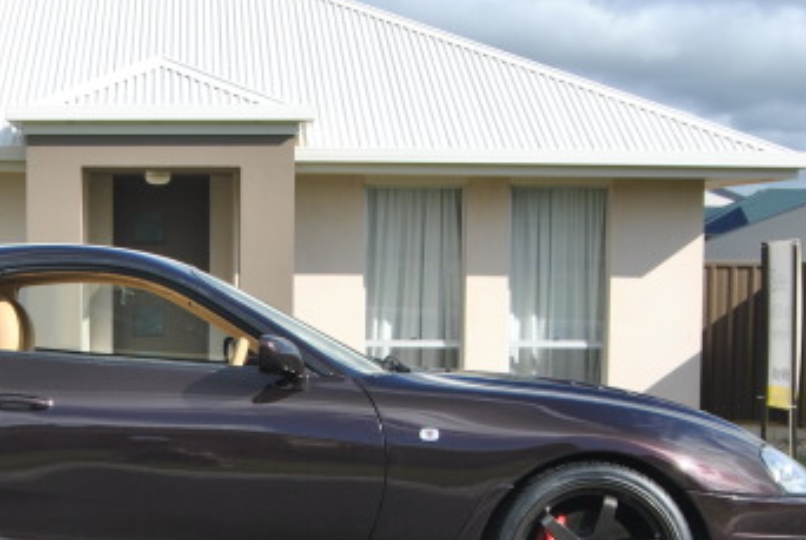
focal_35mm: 91
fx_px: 2040
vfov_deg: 14.9
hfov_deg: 22.0
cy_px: 466
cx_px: 136
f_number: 8
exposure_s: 1/320
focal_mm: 26
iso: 100
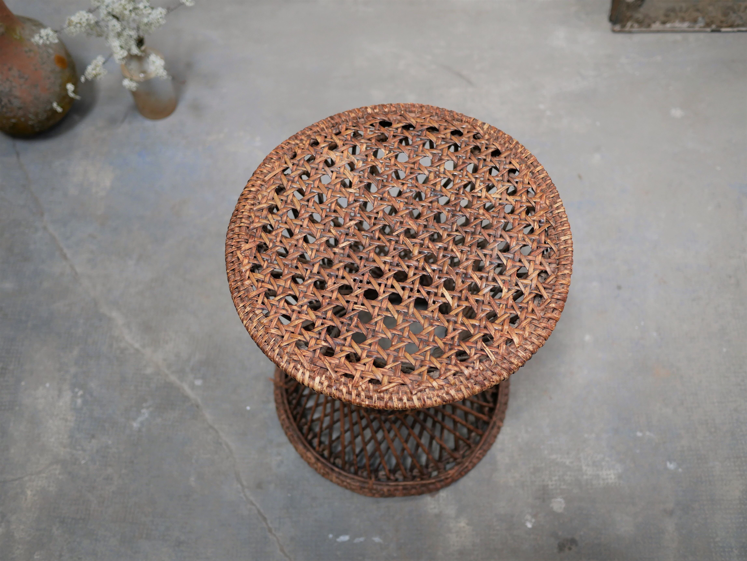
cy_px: 280
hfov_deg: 46.8
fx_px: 864
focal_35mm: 40
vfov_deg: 36.0
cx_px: 374
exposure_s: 1/60
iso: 320
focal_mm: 20
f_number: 1.7
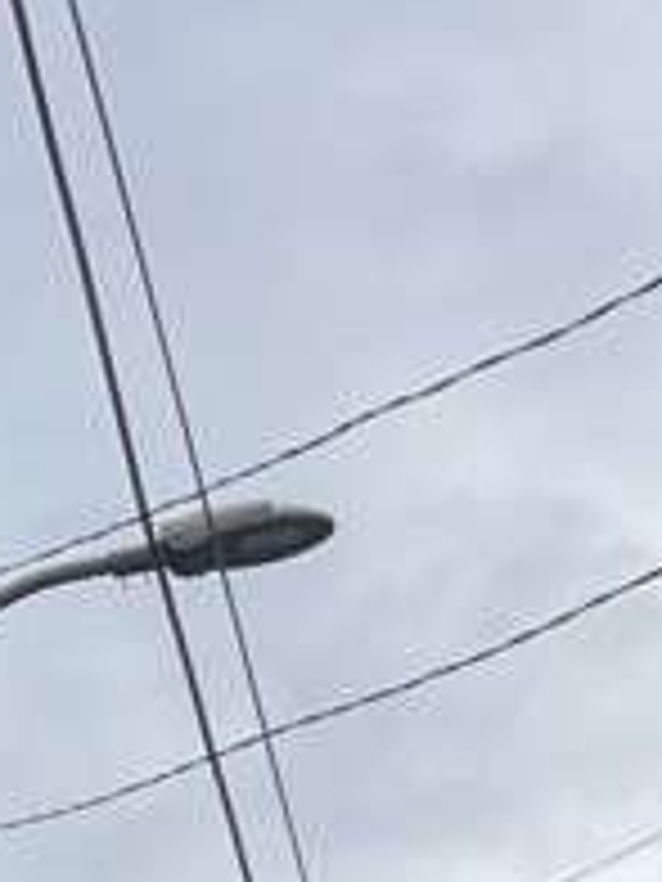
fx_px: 3468
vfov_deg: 11.4
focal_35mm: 136
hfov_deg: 10.9
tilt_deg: +3.6
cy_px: 2264
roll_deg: -1.5
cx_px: 405
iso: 50
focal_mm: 5.1
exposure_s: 1/6250
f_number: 1.6
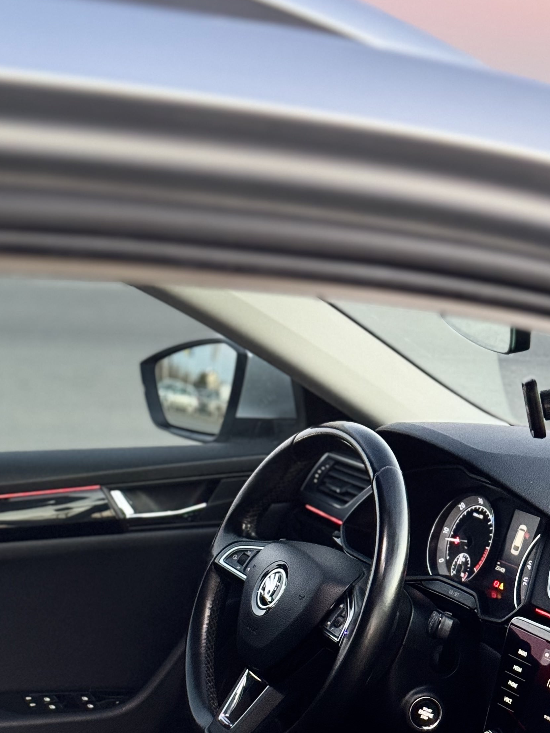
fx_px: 1844
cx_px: 473
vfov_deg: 22.3
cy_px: 554
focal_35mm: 87
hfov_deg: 16.8
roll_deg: -2.0
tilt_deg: -12.6
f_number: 1.78
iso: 400
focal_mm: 6.76
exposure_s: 1/40
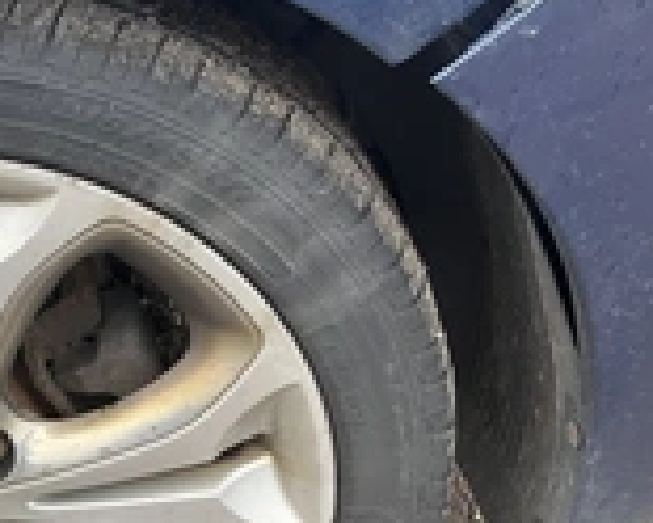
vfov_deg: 20.8
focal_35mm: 73
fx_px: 1411
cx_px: -131
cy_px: 384
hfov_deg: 23.8
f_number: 1.8
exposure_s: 1/454
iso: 25
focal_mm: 3
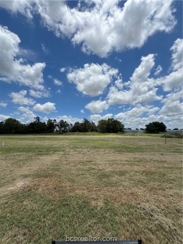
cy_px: 122
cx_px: 92
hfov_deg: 89.9
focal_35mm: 13
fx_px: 92
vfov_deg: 106.2
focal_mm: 1.57
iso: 32
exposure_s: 1/2950
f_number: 1.8
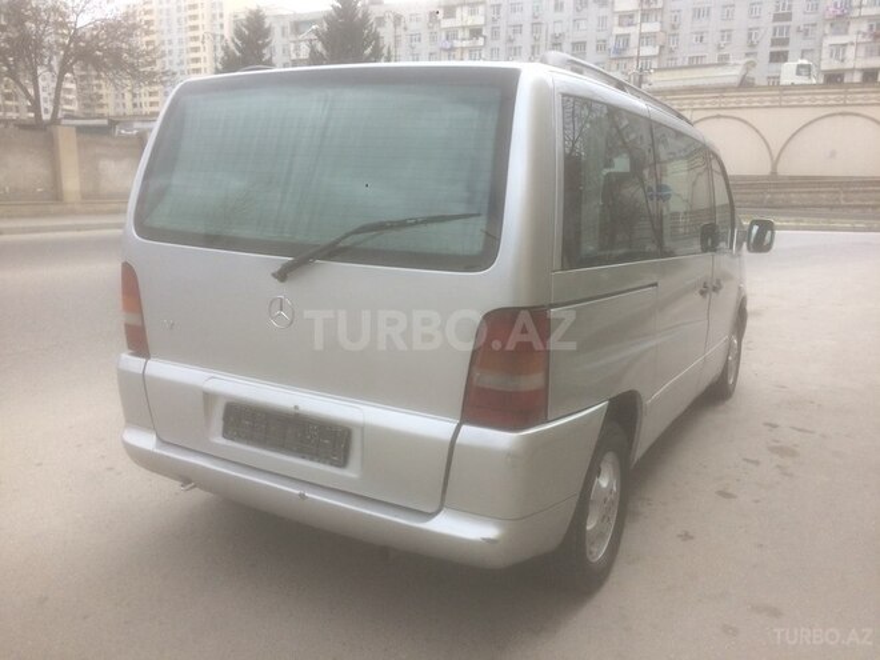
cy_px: 330
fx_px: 737
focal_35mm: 29
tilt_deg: -10.1
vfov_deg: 48.2
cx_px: 440
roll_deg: -0.7
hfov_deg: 61.7
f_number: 2.2
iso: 32
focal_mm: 4.15
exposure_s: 1/1282
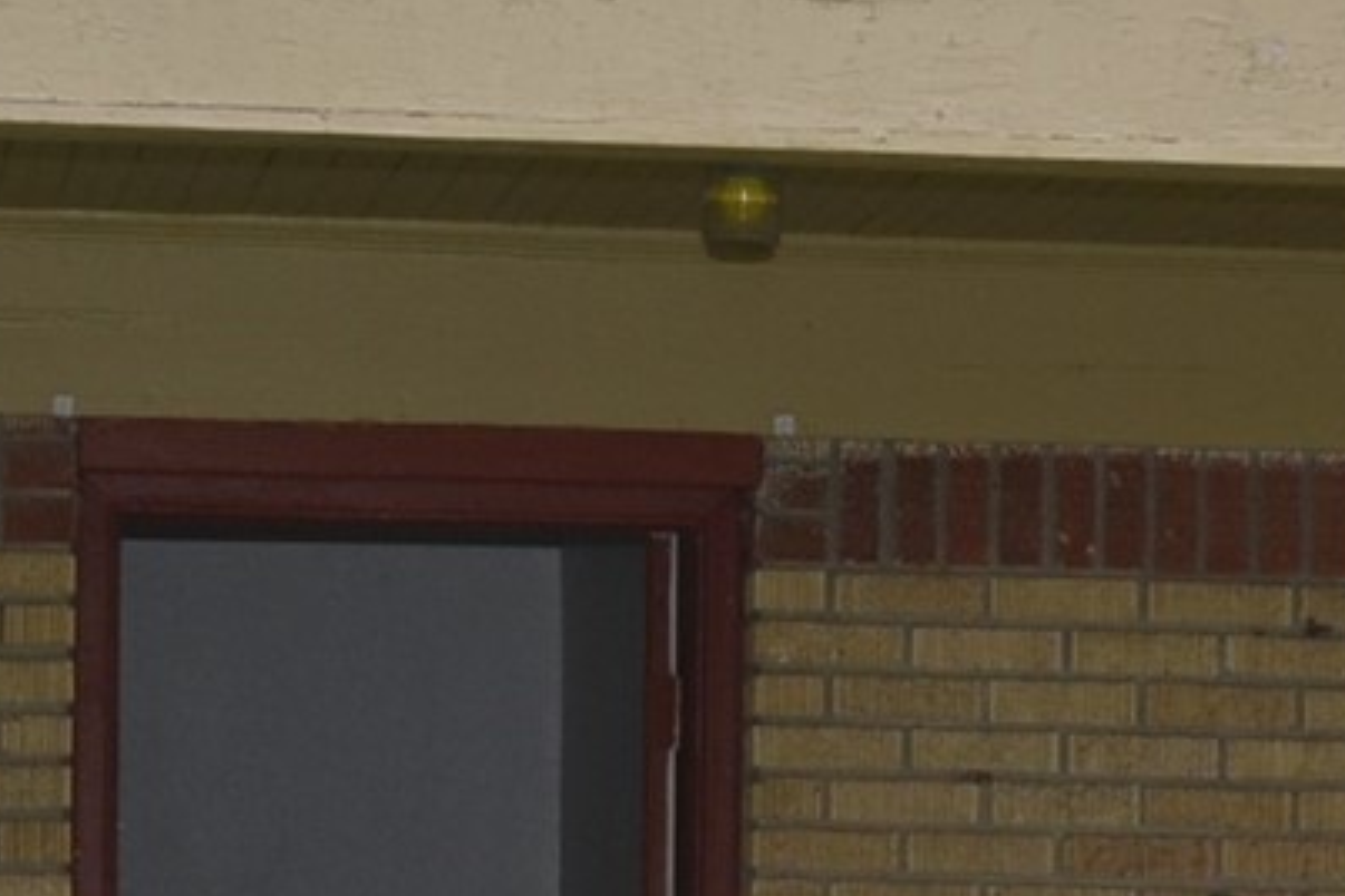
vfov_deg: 8.4
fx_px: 6052
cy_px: 966
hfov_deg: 12.6
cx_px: 318
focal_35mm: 162
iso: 100
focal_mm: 20
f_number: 4.5
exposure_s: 1/200
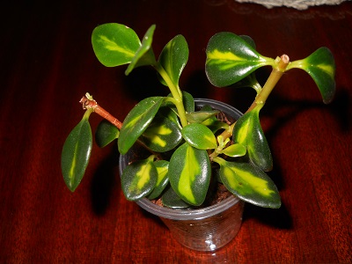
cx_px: 176
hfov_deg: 45.8
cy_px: 132
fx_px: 417
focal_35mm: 41
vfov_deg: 35.1
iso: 80
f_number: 5.5
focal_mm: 6.72
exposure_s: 1/30
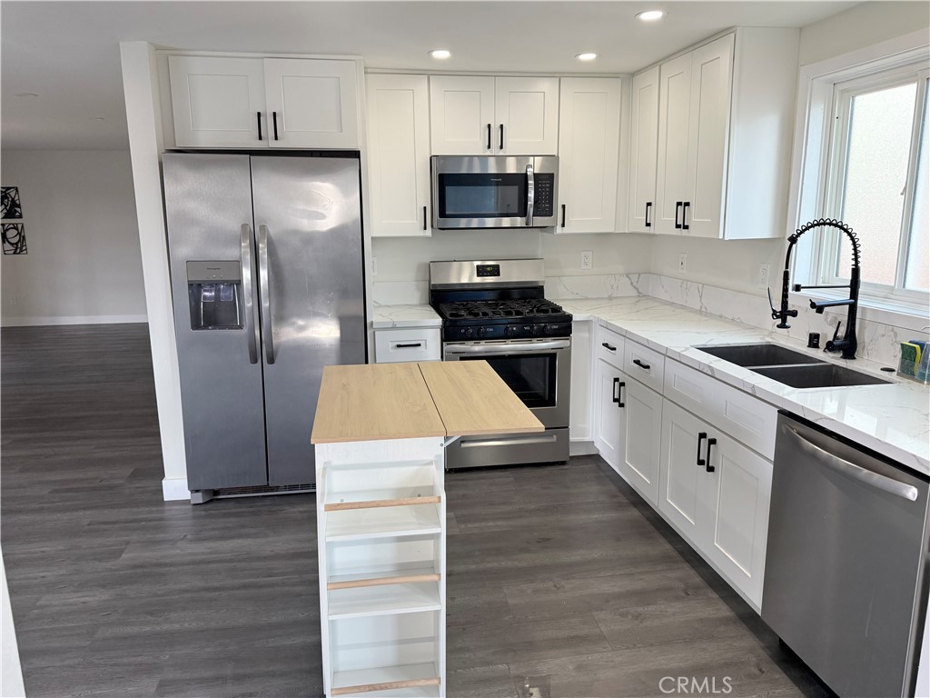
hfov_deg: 71.6
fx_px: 645
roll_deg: -0.2
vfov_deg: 56.8
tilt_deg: -7.7
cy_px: 349
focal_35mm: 24
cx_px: 465
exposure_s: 1/229
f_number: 1.78
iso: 160
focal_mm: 6.76
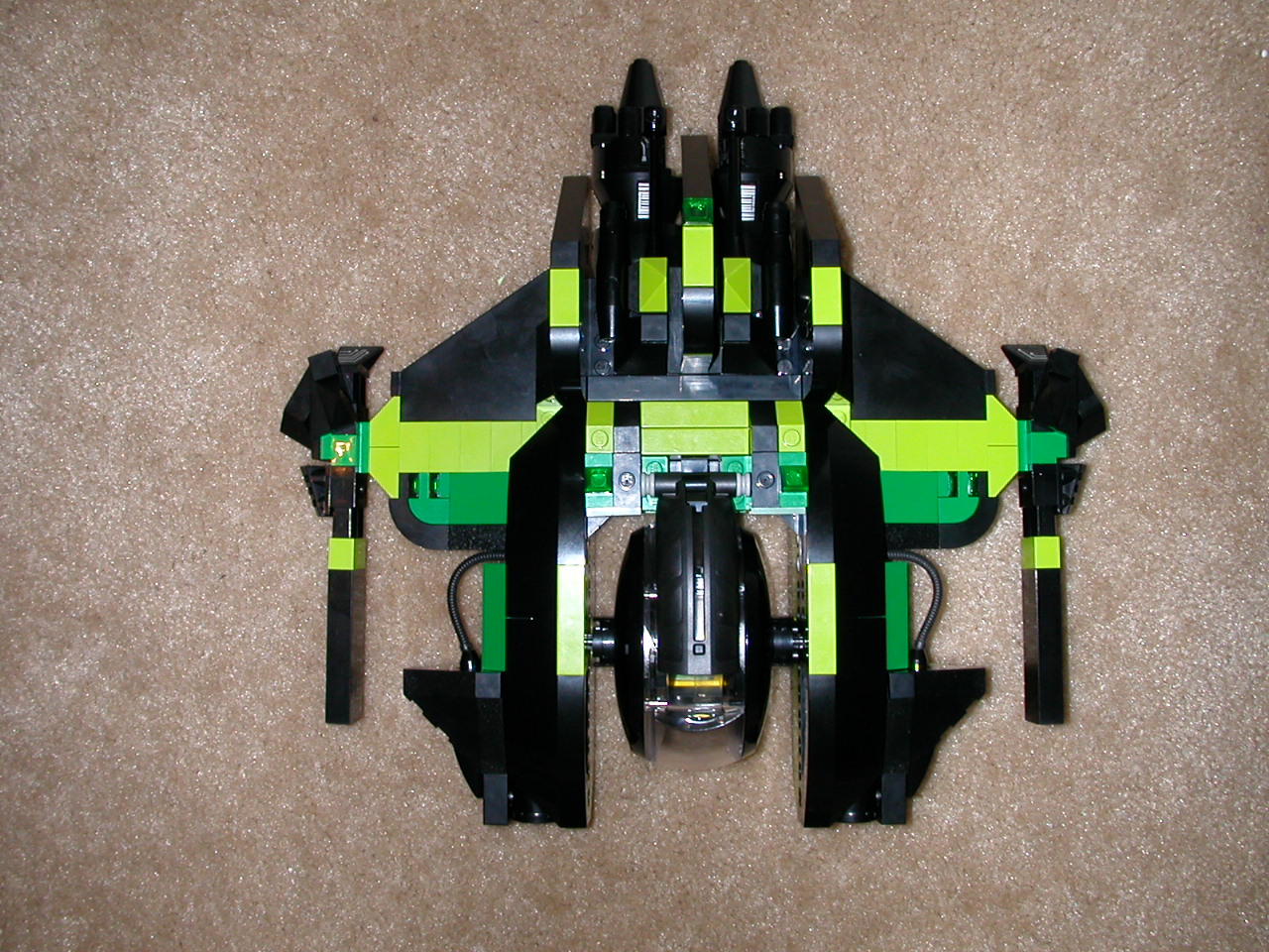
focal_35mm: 37
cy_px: 476
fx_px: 1356
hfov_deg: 50.1
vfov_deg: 38.7
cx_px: 634
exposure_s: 1/59.9
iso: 100
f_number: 4.5
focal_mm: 5.6
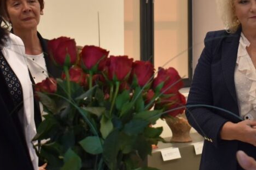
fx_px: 824
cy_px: 39
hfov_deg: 17.5
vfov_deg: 11.8
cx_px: 202
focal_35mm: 116
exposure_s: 1/60
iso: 720
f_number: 4.2
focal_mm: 30
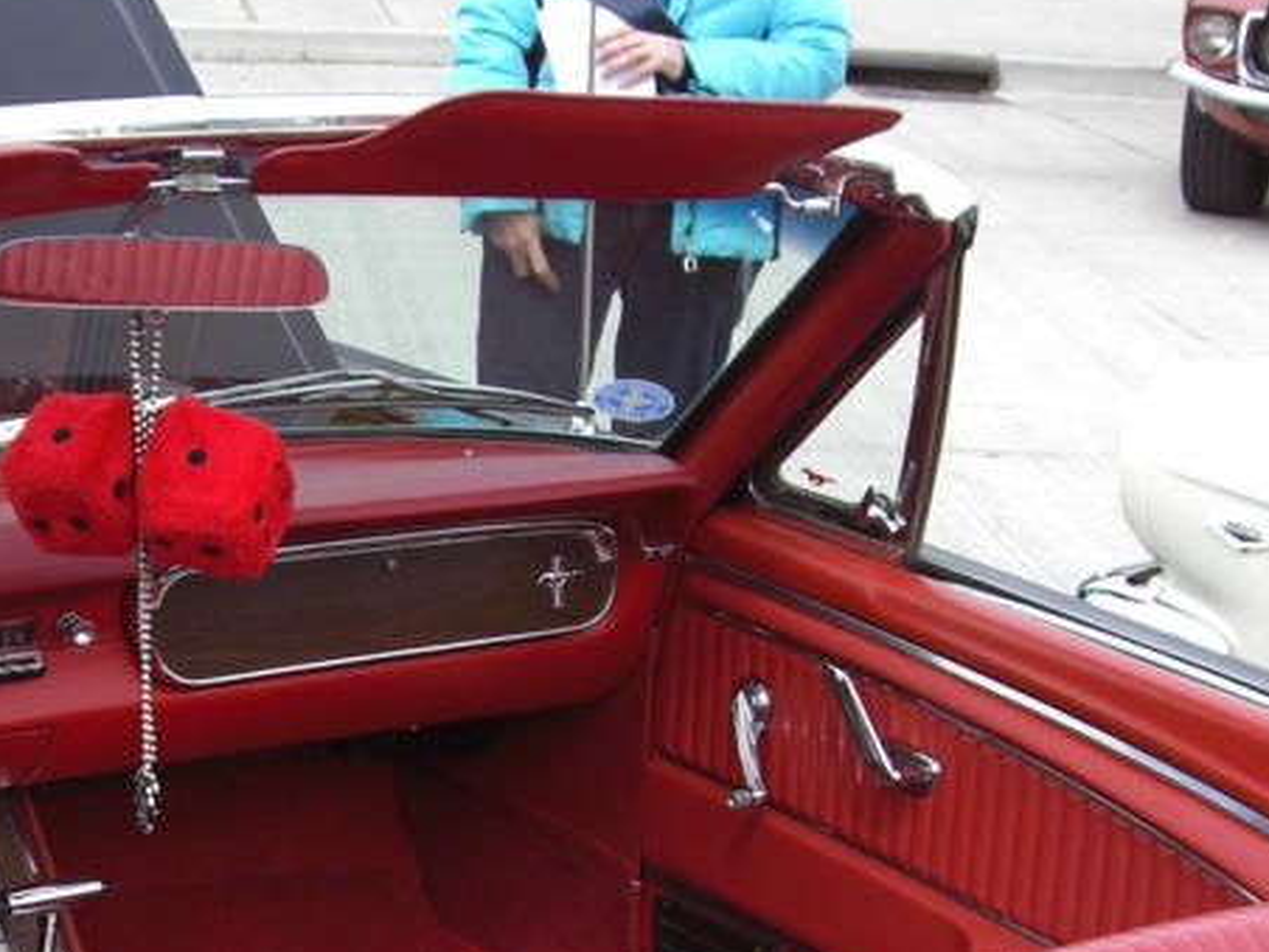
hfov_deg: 22.6
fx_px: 3153
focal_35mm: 86
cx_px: 348
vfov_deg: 16.7
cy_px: 1036
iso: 64
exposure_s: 1/500
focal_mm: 6.2
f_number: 2.7
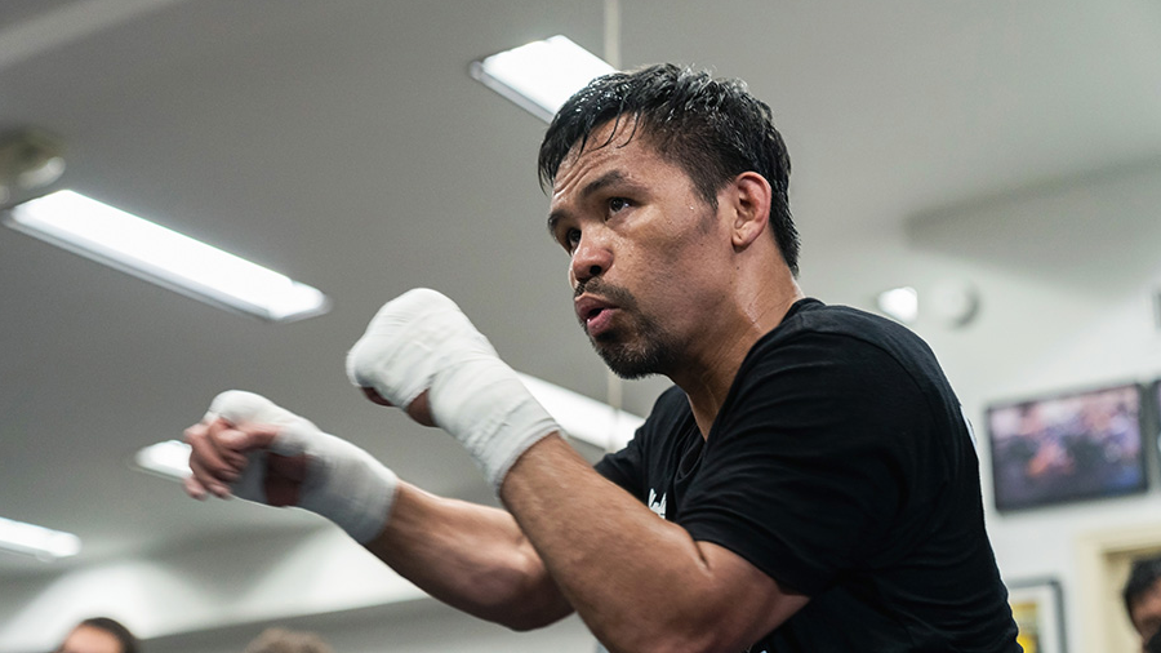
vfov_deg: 18.2
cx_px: 576
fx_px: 2032
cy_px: 365
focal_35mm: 66
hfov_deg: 31.9
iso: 3200
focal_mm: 62
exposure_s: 1/320
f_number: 2.8
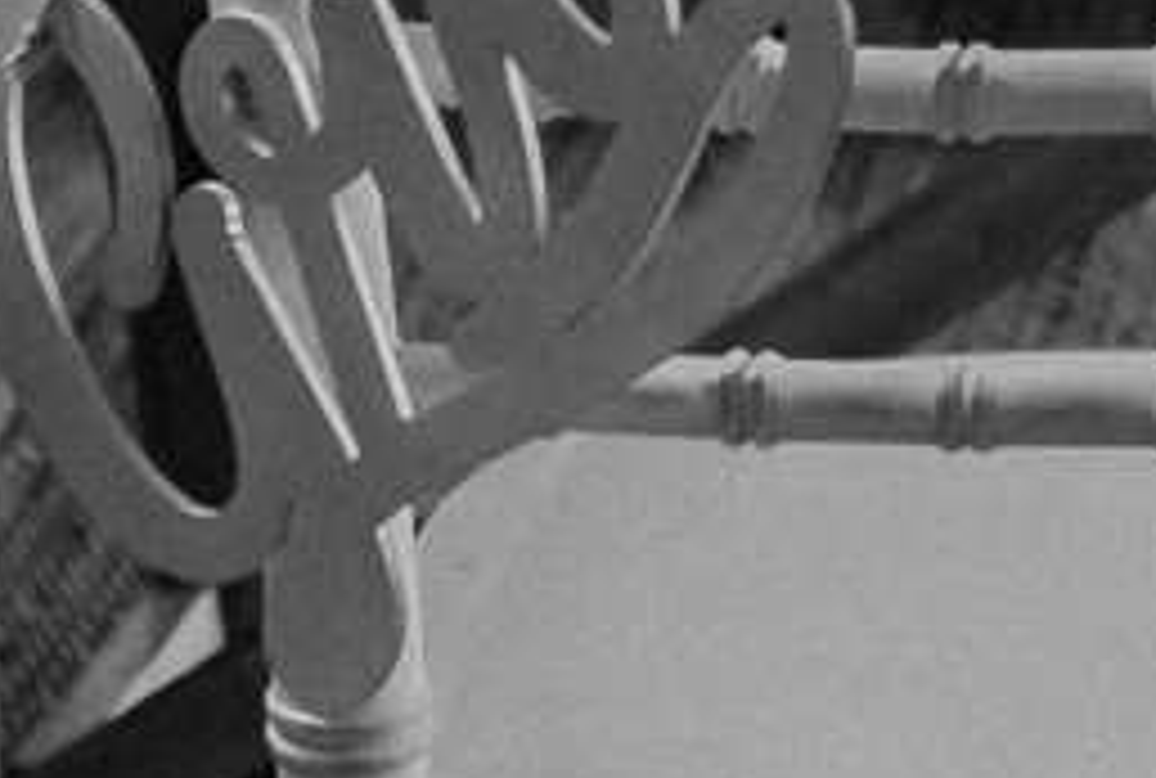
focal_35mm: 232
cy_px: -469
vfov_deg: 5.9
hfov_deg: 8.5
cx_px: 2099
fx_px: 7472
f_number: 1.4
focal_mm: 16
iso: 800
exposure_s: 1/200
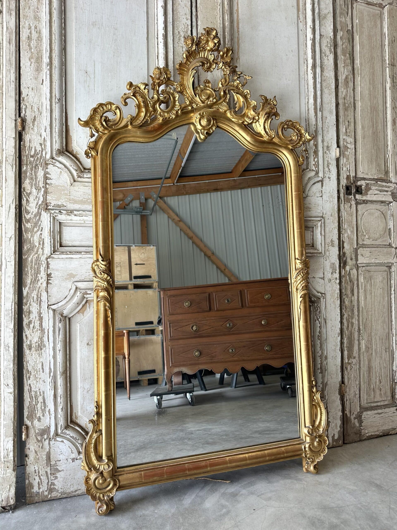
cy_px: 265
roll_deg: -1.0
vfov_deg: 71.6
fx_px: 367
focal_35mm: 24
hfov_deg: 56.8
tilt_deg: -4.0
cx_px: 198
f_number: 1.78
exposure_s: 1/104
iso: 50
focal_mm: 6.86
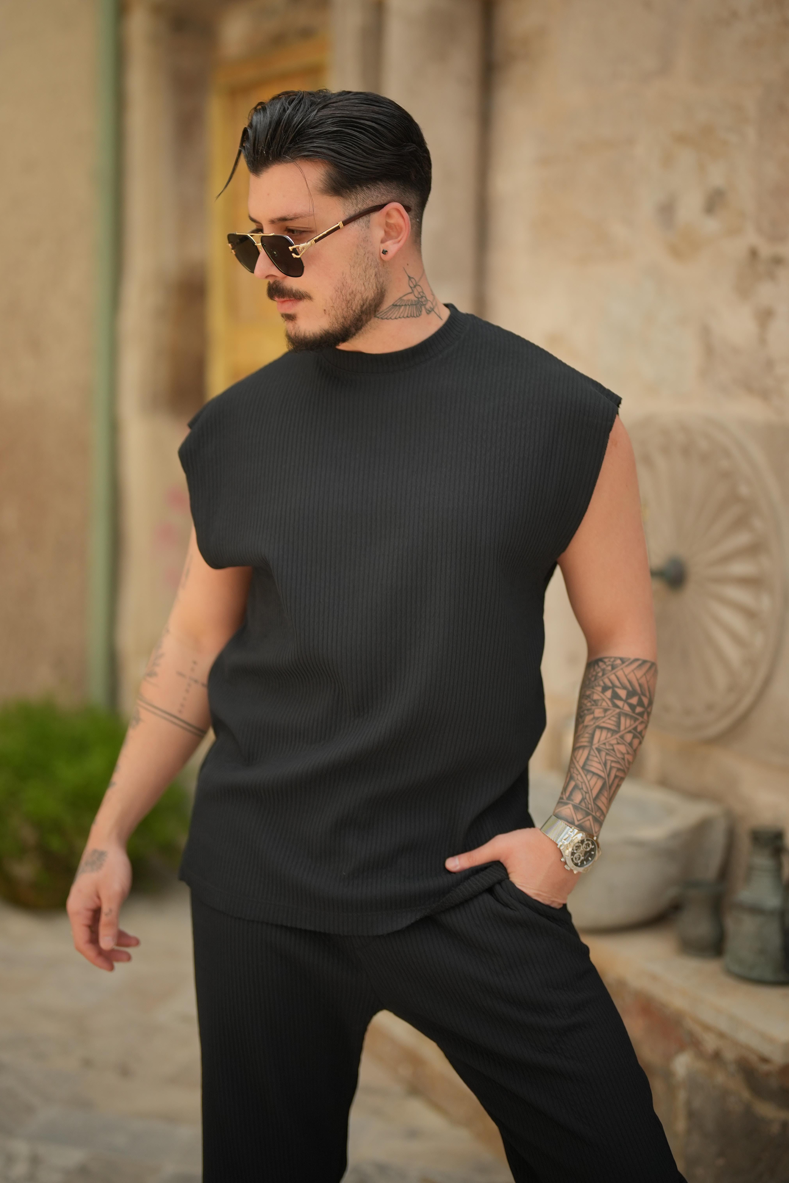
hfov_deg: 23.4
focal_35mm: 58
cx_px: 372
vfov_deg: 34.4
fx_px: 1906
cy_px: 501
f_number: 1.2
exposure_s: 1/1000
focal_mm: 50
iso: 320
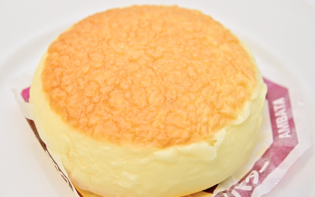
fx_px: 532
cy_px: 99
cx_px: 157
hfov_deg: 33.0
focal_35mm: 62
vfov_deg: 21.0
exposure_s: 1/125
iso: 4000
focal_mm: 60
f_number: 9
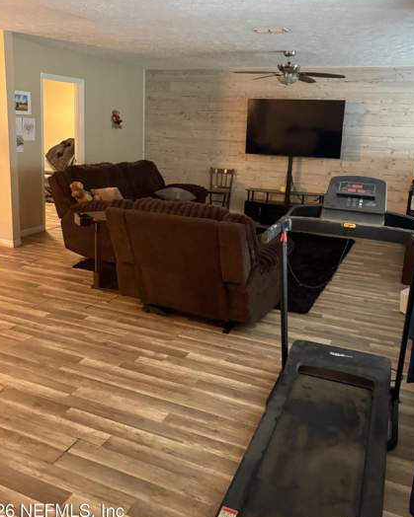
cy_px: 224
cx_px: 198
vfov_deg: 57.0
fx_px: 475
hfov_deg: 47.1
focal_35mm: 31
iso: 640
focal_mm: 5.96
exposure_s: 1/30
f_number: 1.6
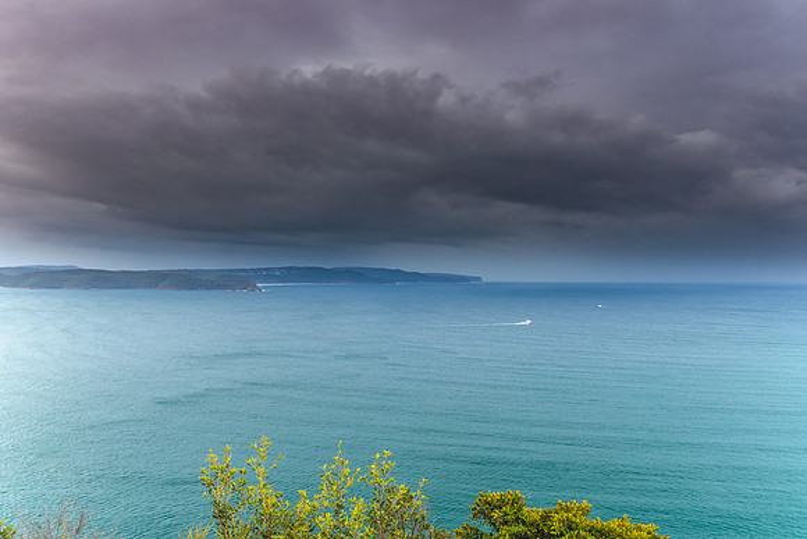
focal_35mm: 38
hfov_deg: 51.0
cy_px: 270
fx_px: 846
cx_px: 404
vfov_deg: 35.3
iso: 200
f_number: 7.1
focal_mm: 25
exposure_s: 1/2.5
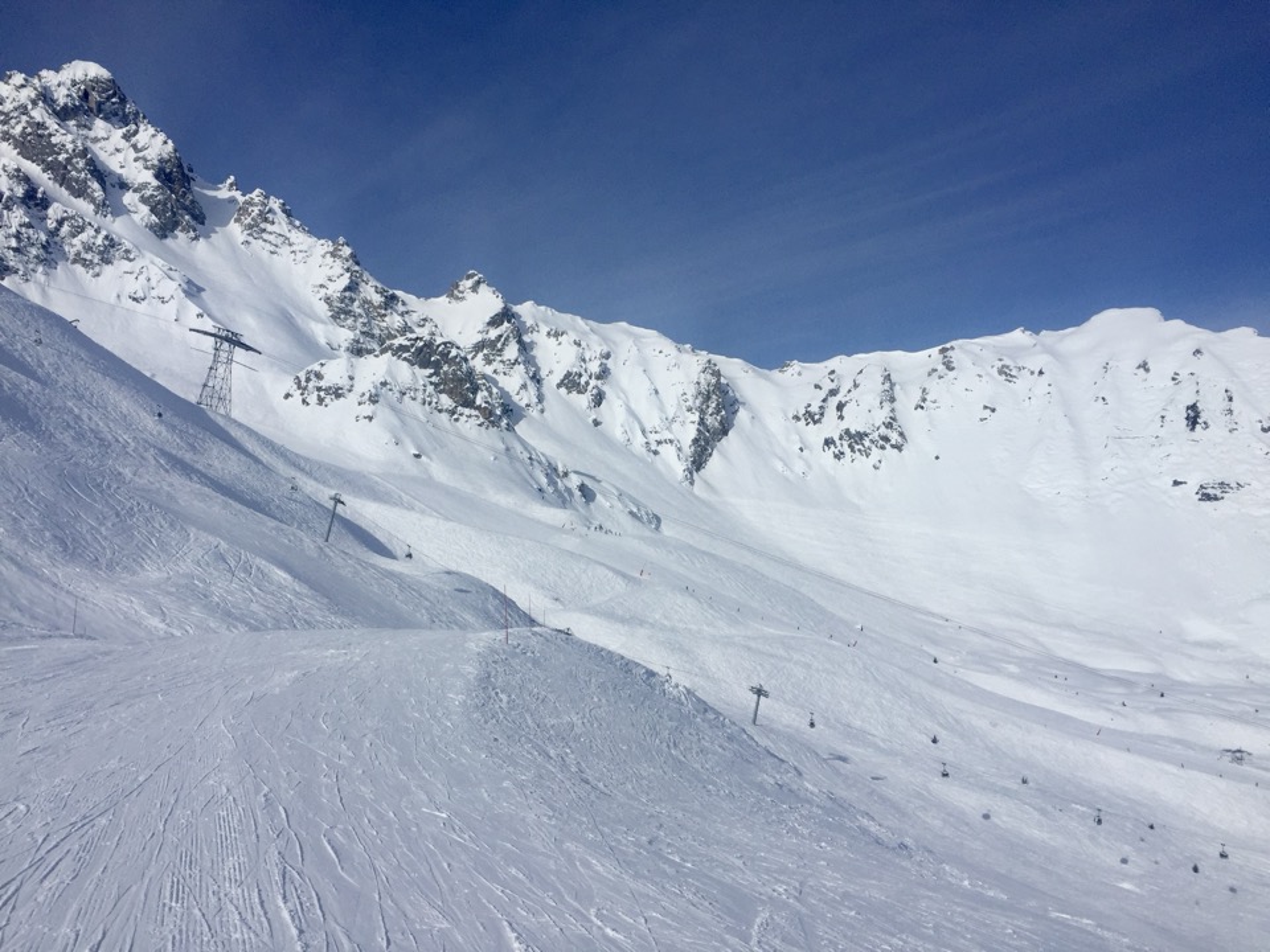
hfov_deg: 61.7
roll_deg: +1.2
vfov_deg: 48.2
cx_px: 635
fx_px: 1064
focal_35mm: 29
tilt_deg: +2.1
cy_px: 476
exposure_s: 1/9901
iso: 32
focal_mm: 4.15
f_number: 2.2
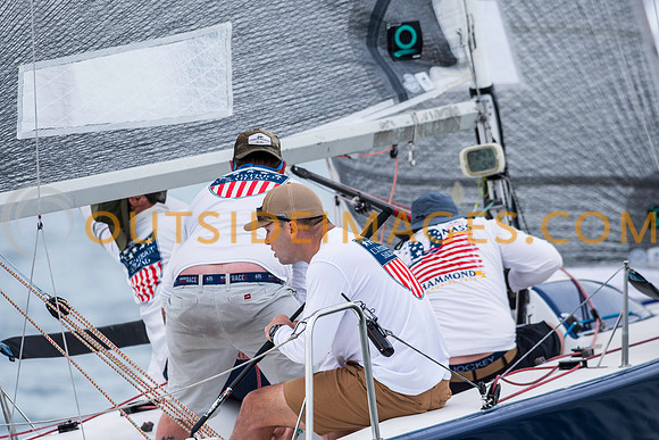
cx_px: 330
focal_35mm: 450
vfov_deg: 3.1
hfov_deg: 4.6
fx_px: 8239
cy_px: 220
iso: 200
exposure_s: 1/1250
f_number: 5
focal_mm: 300
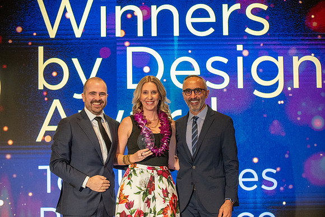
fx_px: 1083
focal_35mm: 120
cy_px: 108
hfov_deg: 17.1
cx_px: 162
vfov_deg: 11.4
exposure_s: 1/400
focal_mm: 120
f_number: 2.8
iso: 3200
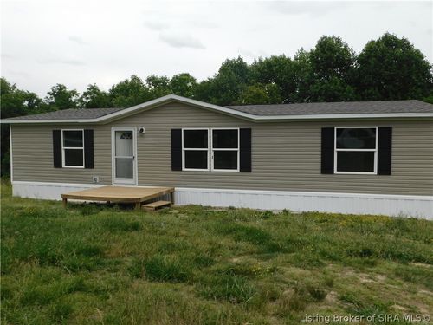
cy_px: 162
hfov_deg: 60.0
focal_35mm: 30
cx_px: 216
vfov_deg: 46.8
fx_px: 375
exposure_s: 1/1000
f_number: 3.2
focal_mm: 5.3
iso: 125
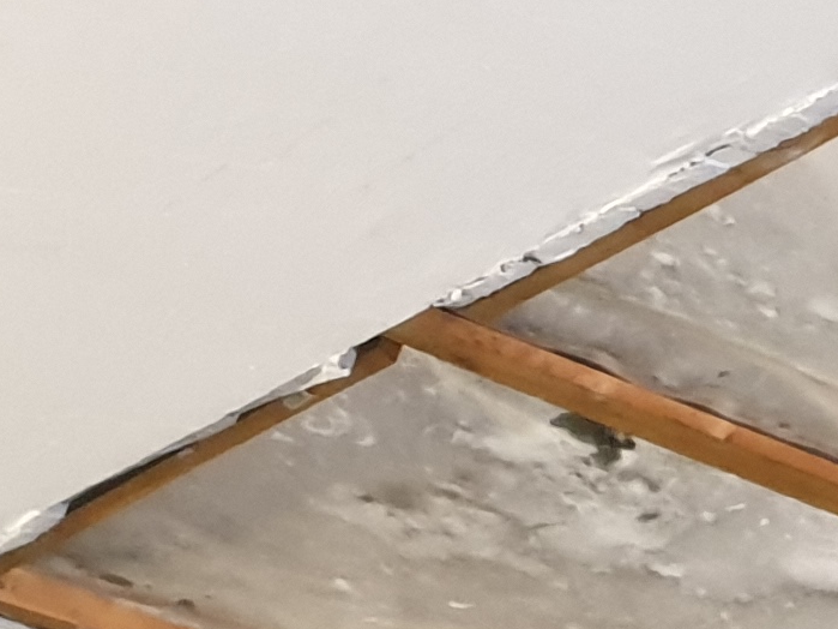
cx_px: 2074
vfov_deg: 8.6
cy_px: 1731
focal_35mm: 150
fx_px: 3631
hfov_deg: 10.9
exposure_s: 1/50
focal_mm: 4.3
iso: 320
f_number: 1.5
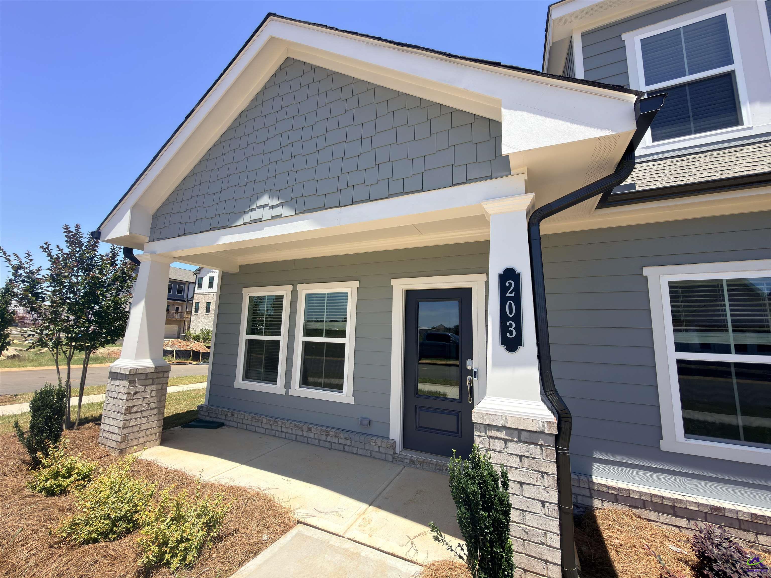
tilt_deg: +9.0
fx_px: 312
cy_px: 289
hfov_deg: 102.1
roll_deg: -0.8
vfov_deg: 85.7
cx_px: 386
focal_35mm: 14
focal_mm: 2.22
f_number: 2.2
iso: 25
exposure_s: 1/554
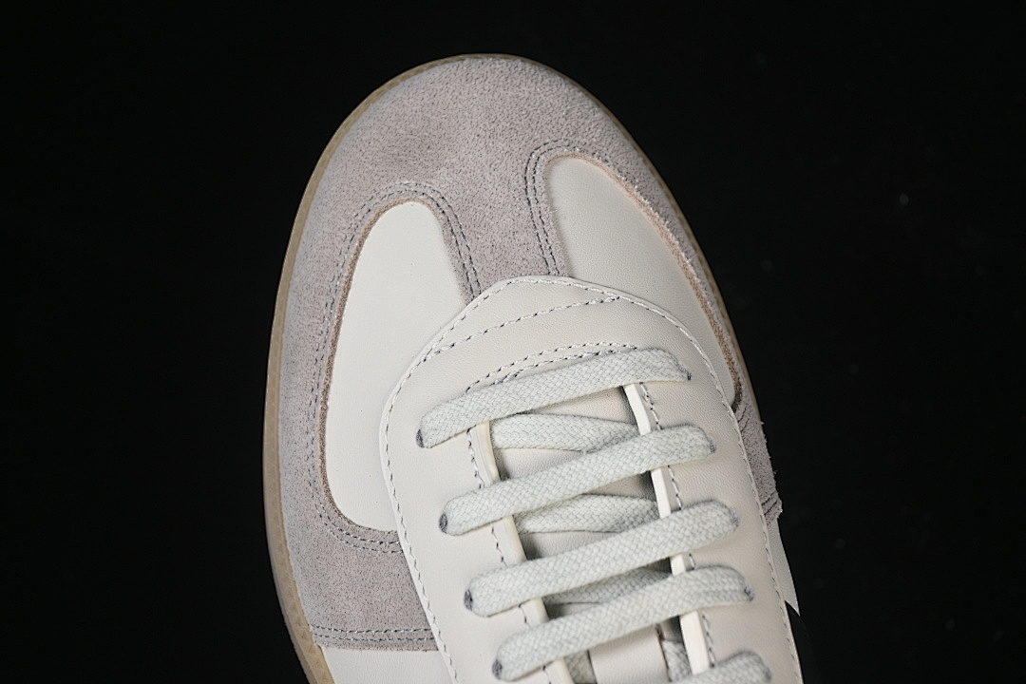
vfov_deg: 18.2
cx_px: 513
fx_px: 2137
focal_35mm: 75
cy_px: 342
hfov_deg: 27.0
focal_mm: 50
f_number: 7.1
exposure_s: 1/80
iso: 160
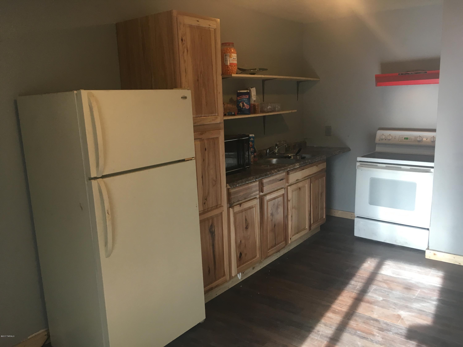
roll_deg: +1.9
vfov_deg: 48.2
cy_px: 174
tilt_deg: -12.0
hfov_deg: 61.7
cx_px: 232
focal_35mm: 29
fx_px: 388
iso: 32
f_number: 2.2
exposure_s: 1/30
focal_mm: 4.15
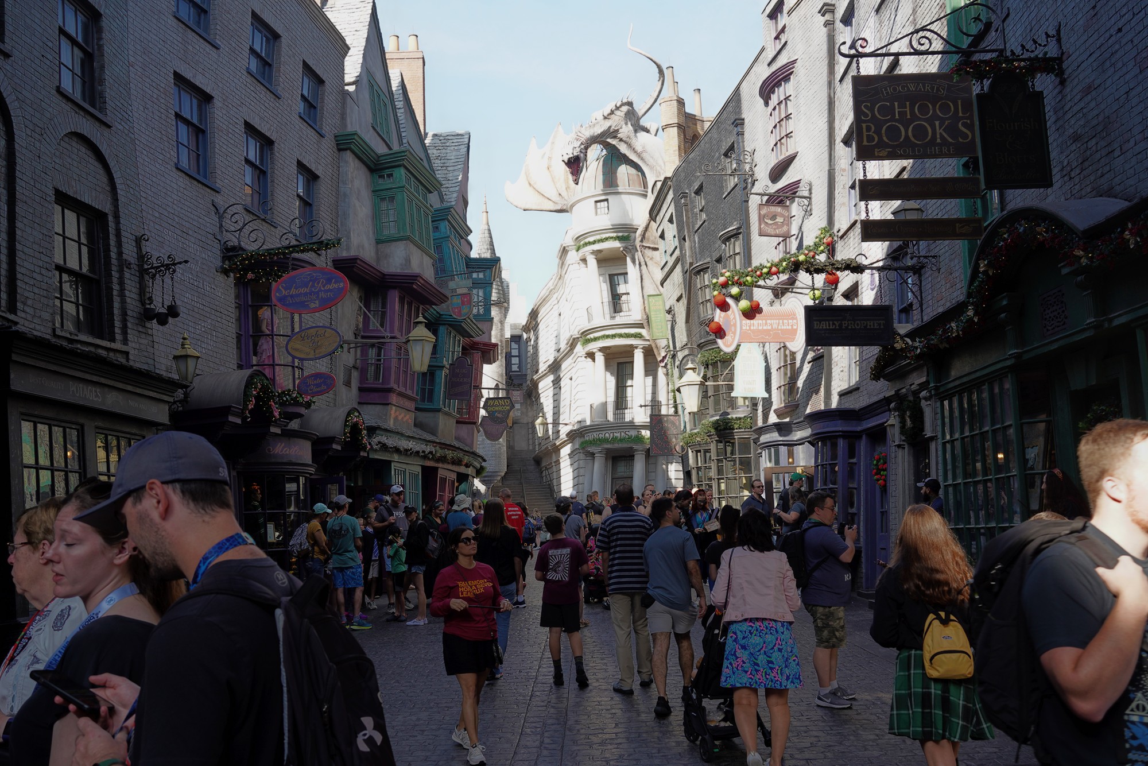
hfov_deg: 57.2
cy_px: 383
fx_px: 1052
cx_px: 574
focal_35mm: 33
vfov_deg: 40.0
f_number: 9
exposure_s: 1/100
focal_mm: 33
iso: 200
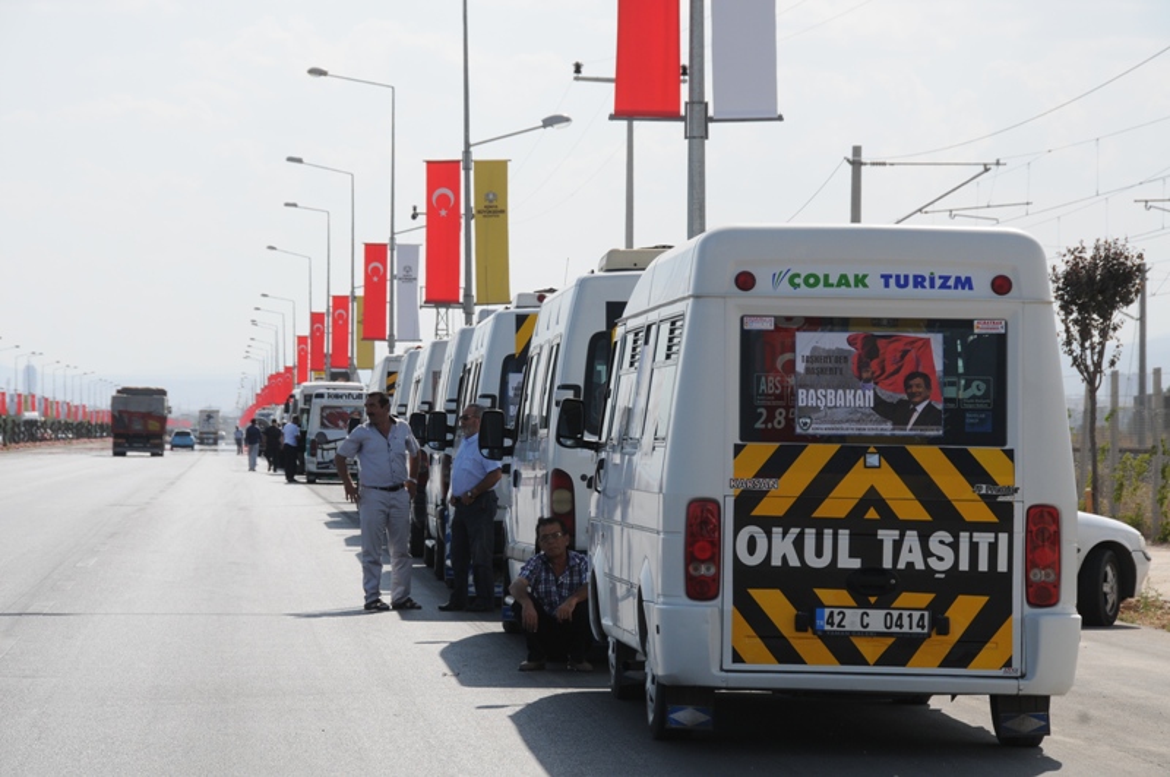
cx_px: 585
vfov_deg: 9.6
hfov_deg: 14.4
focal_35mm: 142
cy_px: 388
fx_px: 4625
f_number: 10
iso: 200
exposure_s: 1/400
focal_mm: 95
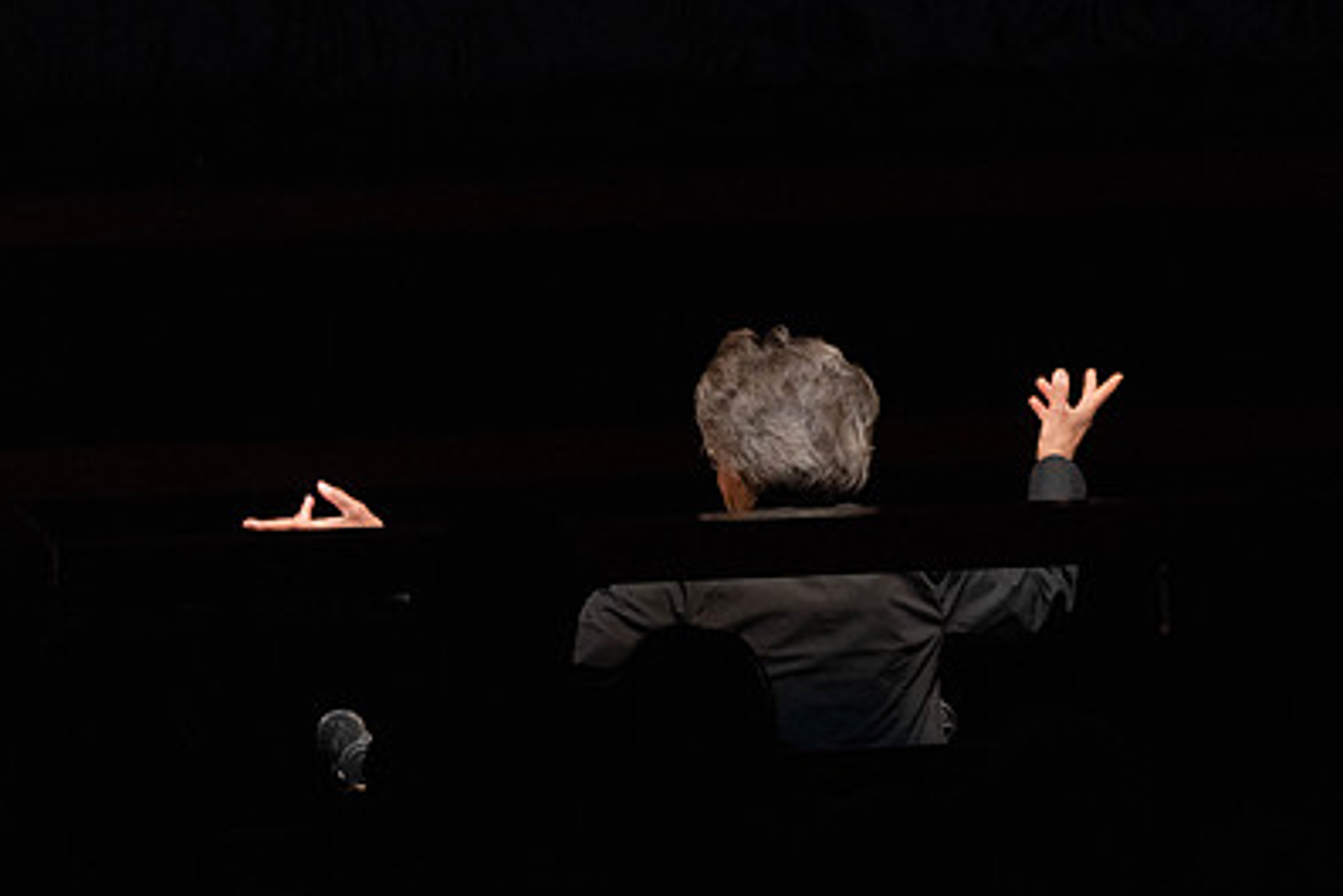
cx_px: 724
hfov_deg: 3.5
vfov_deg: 2.4
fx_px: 21793
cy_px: 320
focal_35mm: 584
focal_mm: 400
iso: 5000
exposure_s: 1/400
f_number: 5.6
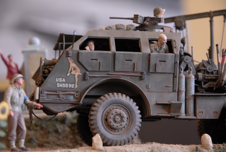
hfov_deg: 16.1
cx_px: 113
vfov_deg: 10.8
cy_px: 76
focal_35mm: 128
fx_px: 801
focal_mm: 85
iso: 400
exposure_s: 1/15
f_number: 5.6
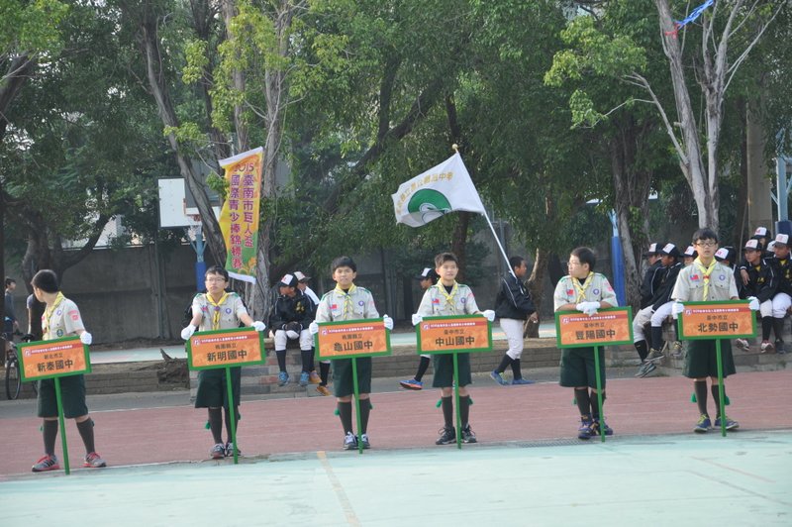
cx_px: 396
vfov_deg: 10.7
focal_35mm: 128
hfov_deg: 16.1
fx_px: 2803
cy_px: 264
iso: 200
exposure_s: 1/160
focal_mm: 85
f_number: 6.3
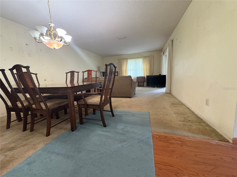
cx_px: 118
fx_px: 96
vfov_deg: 85.7
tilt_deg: -6.5
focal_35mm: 14
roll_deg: +4.0
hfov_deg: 102.1
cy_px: 88
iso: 800
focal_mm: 2.22
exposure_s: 1/60
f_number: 2.2
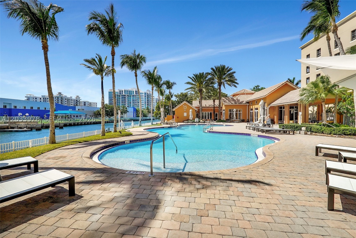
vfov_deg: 72.1
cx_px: 178
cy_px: 119
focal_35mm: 16
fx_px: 163
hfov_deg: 95.0
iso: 640
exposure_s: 1/1600
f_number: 13
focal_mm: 16.5
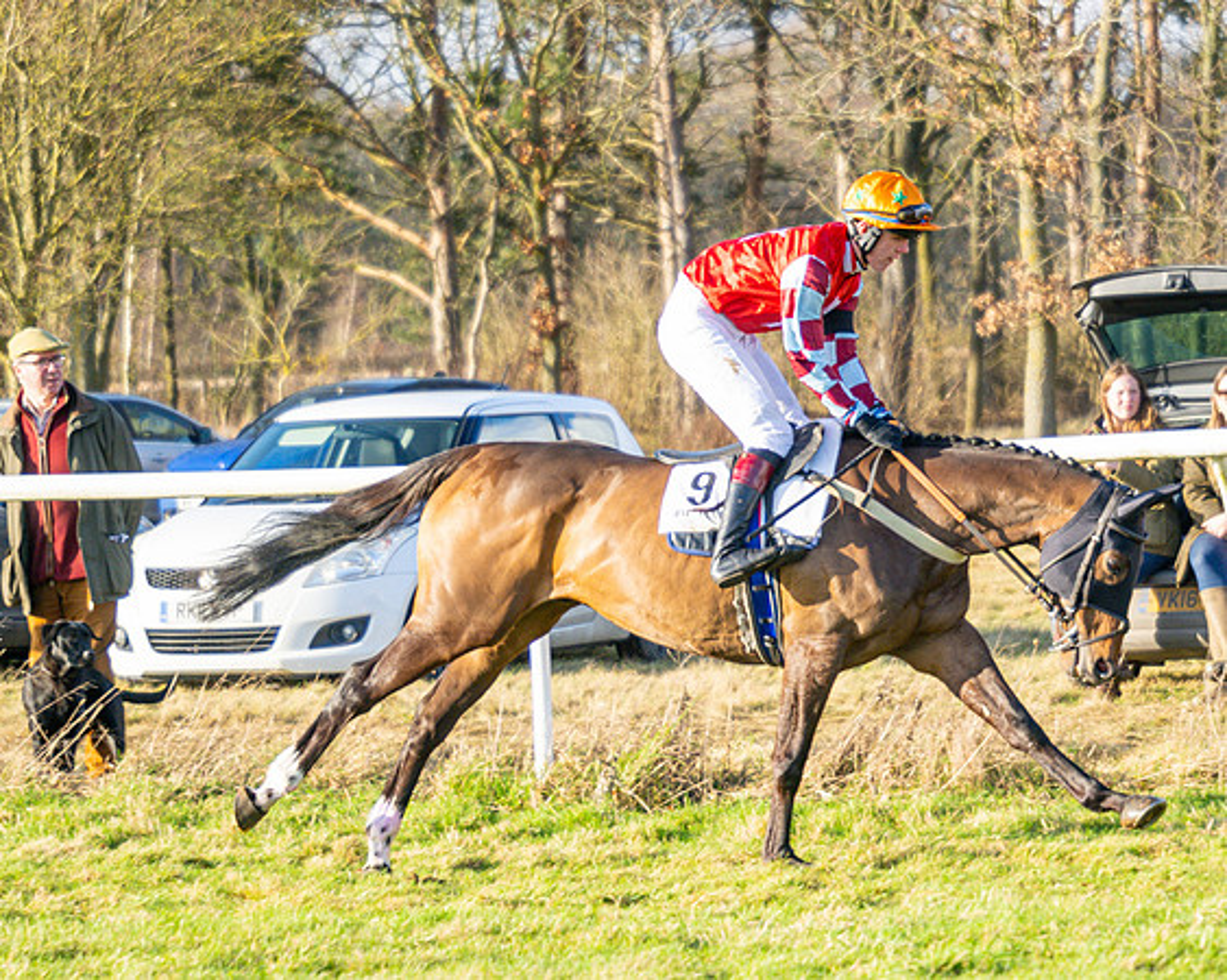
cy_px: 539
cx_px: 768
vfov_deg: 7.5
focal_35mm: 206
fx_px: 7491
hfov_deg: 9.4
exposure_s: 1/1600
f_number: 2.8
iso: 200
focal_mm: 100
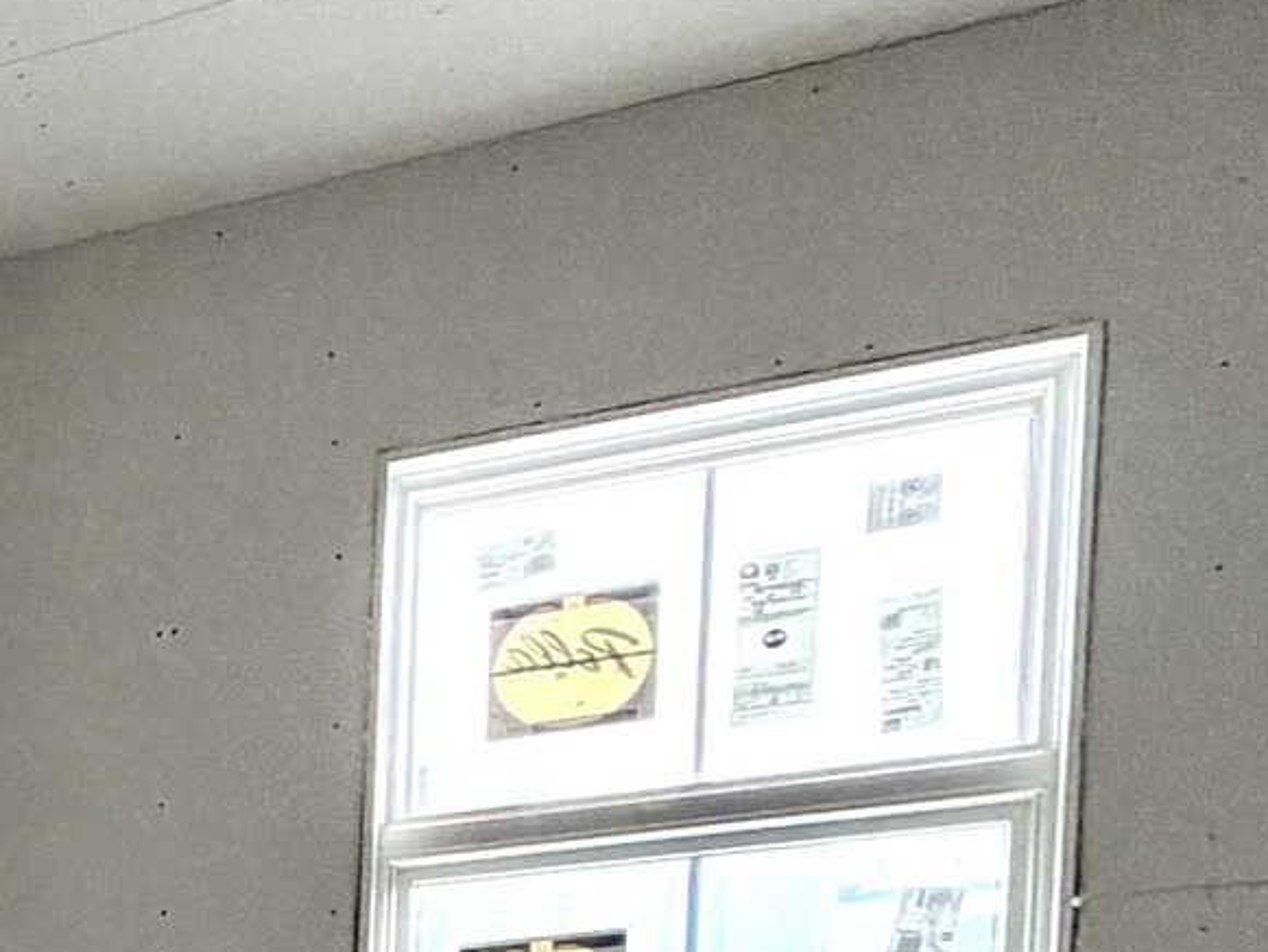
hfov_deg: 17.6
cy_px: 1609
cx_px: -1344
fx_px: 2711
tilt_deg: -3.0
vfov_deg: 17.1
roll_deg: -1.3
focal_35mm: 74
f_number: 2.2
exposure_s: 1/121
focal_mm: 2.22
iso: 250
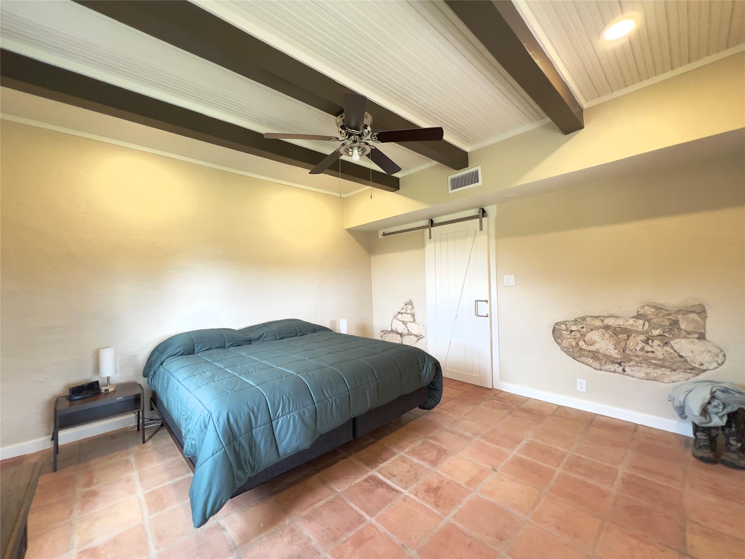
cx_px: 372
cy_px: 280
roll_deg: +2.0
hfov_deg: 106.2
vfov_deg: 89.9
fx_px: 280
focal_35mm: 13
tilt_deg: +0.8
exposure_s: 1/120
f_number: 1.8
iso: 200
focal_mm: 1.57
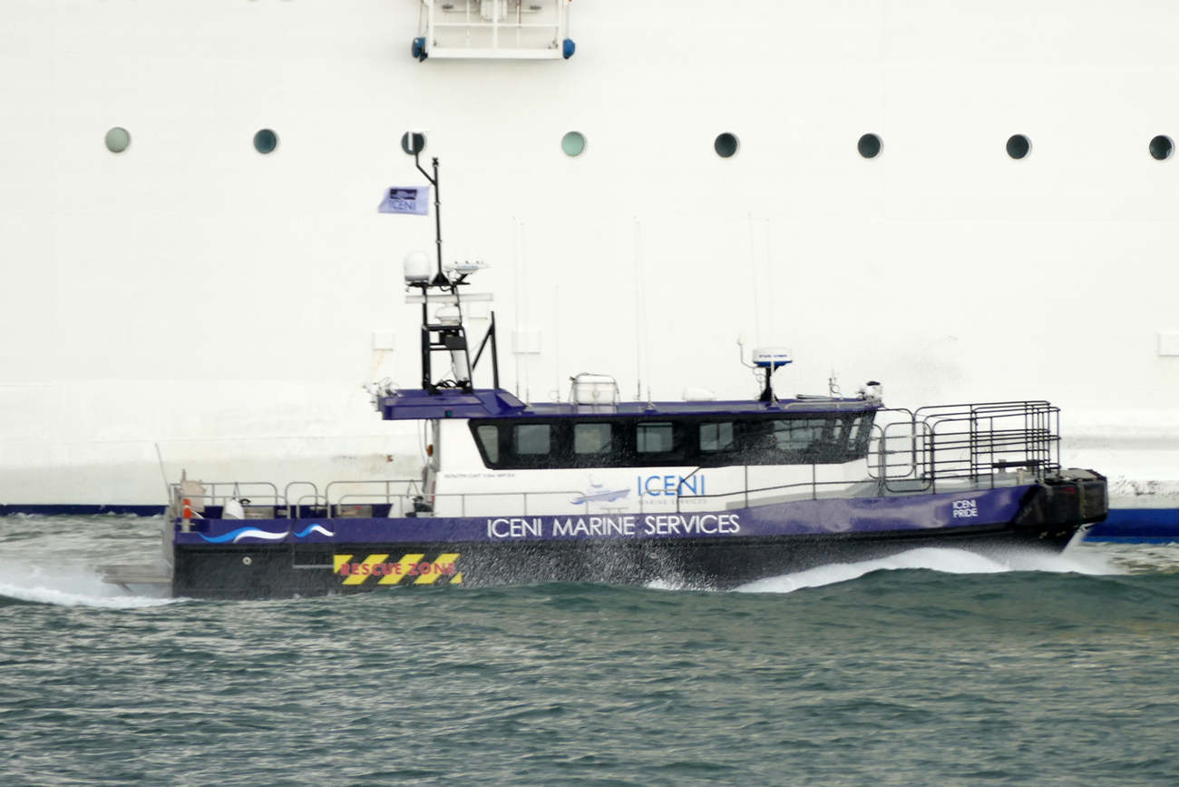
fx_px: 23450
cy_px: 394
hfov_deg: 2.9
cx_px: 590
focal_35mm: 716
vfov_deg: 1.9
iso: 125
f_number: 4
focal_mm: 146
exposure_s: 1/125
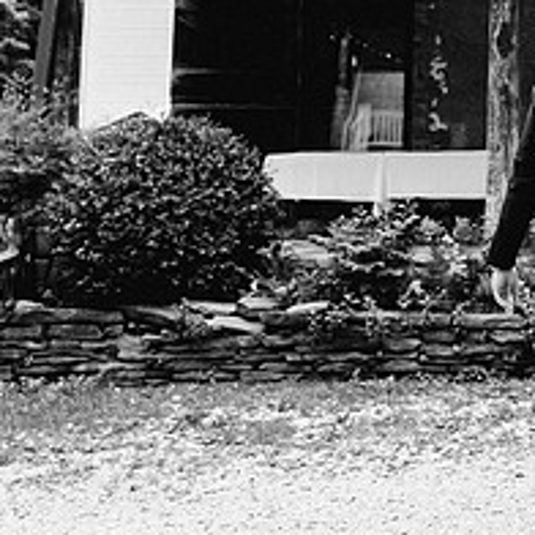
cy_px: 100
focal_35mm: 75
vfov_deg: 22.7
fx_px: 1311
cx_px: 672
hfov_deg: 21.2
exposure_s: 1/320
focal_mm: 28
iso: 800
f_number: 4
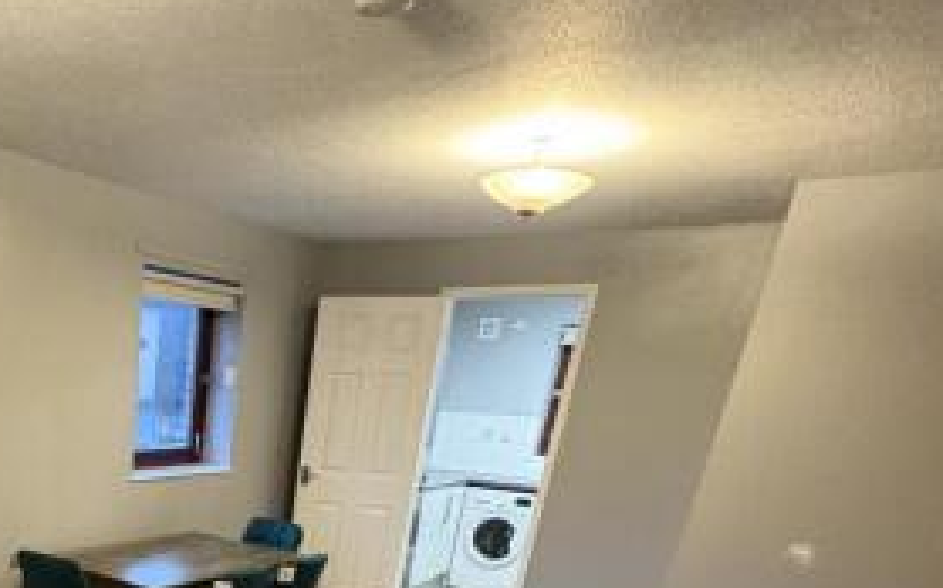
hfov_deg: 54.6
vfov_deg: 32.7
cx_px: 123
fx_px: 796
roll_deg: -1.9
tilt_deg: -24.6
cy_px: 721
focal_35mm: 31
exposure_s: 1/50
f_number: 2.2
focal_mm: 2.22
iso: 800
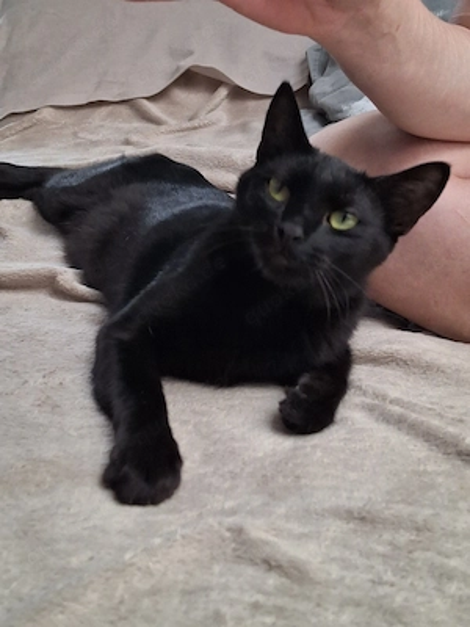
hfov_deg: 54.9
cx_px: 235
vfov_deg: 69.4
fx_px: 453
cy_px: 314
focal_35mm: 25
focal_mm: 4.69
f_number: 1.8
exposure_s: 1/100
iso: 200
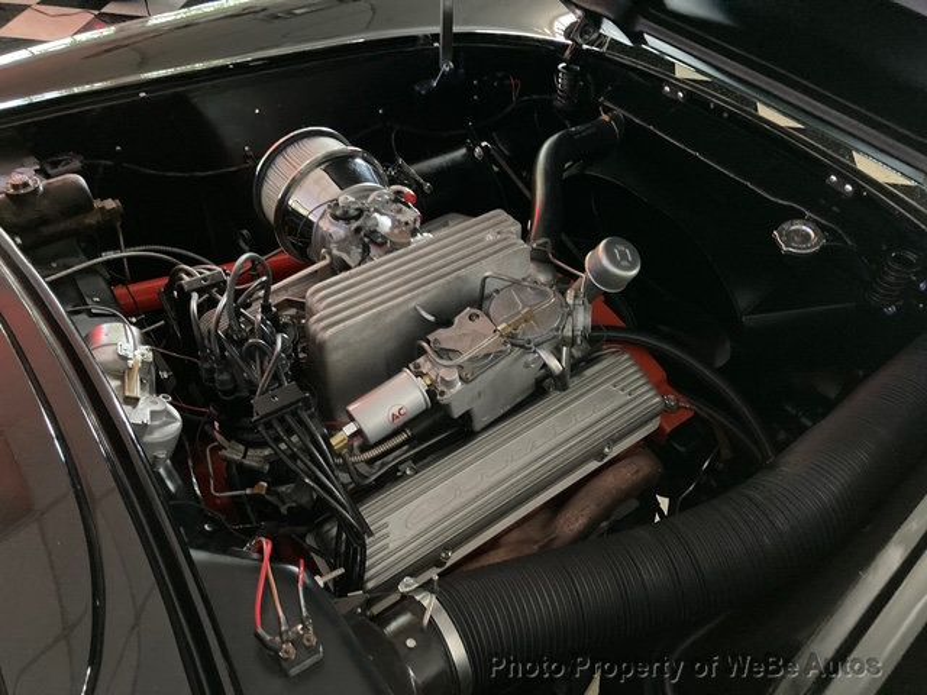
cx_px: 464
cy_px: 348
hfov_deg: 63.4
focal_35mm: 28
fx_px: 750
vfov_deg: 49.7
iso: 640
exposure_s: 1/15
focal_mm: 3.99
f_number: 1.8
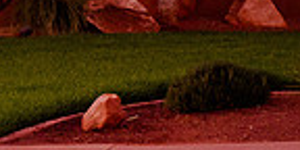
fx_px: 2961
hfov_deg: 5.7
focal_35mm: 382
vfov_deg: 2.9
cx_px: -130
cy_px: 24
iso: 1000
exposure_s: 1/200
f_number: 2.8
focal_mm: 70
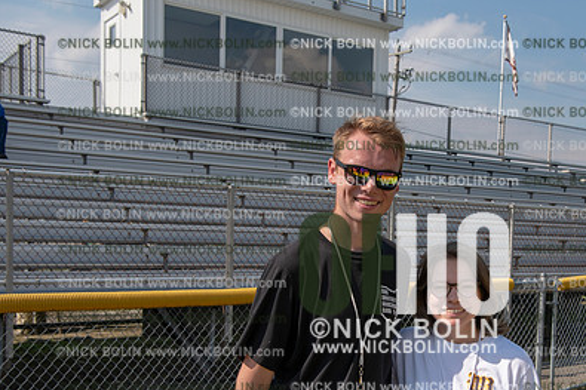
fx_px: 765
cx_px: 404
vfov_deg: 28.3
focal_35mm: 47
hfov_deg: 41.2
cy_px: 284
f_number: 5.6
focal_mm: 32
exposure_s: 1/2000
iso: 200
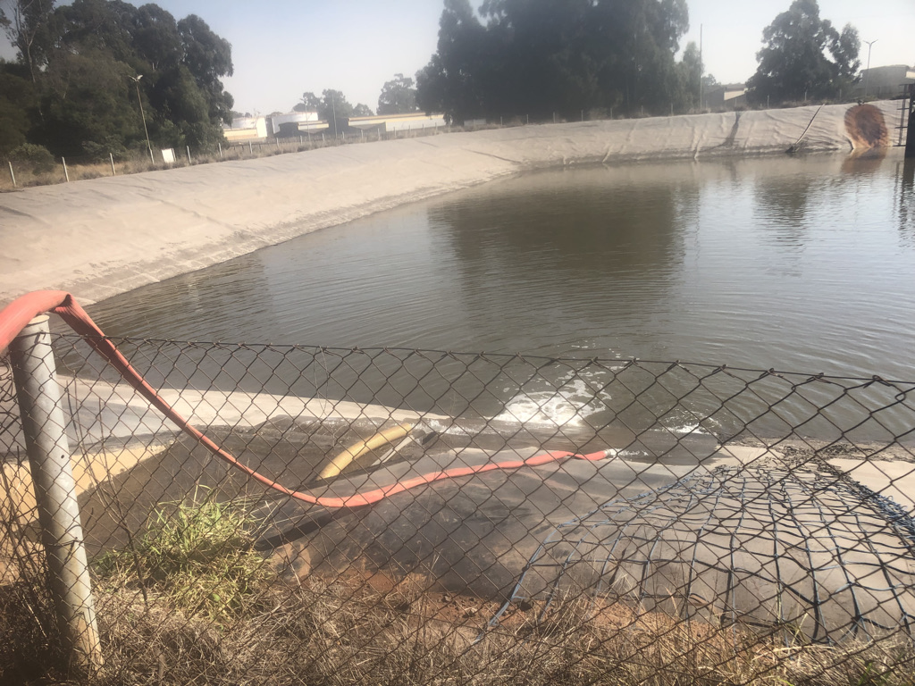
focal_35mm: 28
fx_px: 740
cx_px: 458
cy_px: 343
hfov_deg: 63.4
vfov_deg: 49.7
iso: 20
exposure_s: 1/1066
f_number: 1.8
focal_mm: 4
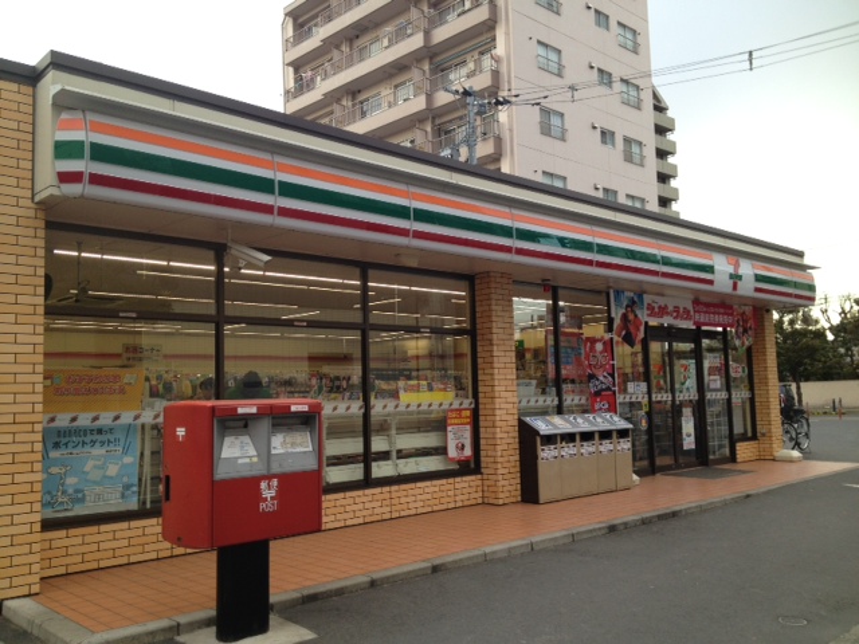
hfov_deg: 52.6
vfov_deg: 40.7
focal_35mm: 35
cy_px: 322
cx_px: 430
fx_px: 869
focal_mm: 4.28
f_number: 2.4
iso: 50
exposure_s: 1/135
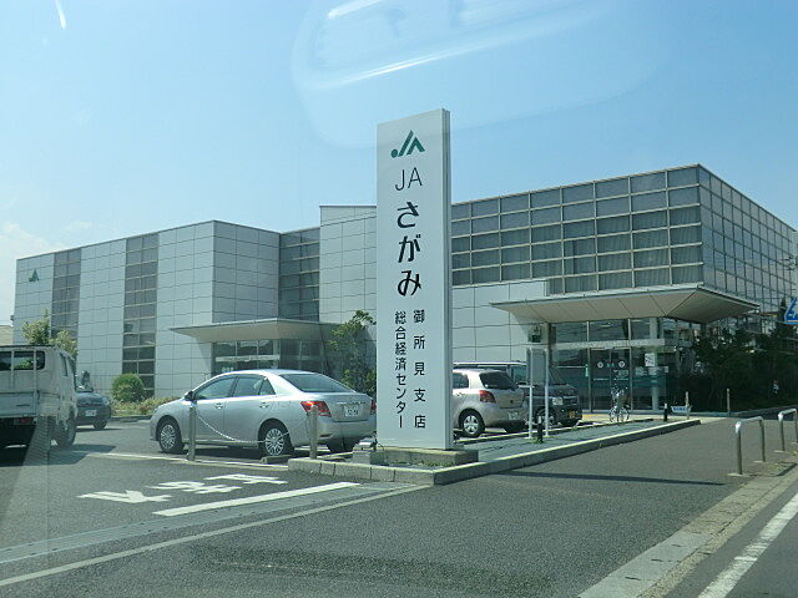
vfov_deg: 41.8
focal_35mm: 34
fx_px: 784
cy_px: 299
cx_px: 399
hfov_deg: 54.0
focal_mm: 6.1
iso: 80
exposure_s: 1/200
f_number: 8.4
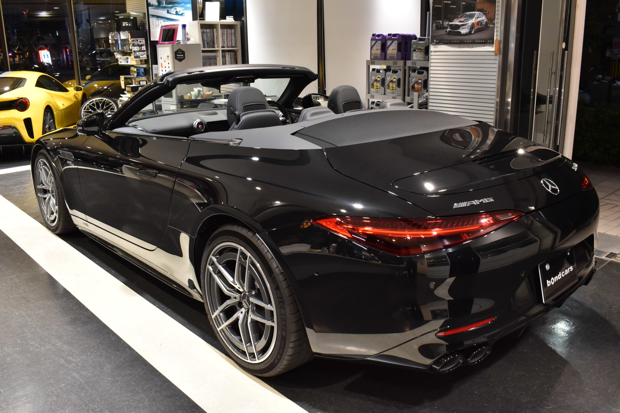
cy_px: 206
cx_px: 310
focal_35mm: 32
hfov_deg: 59.5
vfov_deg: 41.7
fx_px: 542
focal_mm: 21
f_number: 8
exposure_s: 1/30
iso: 1000
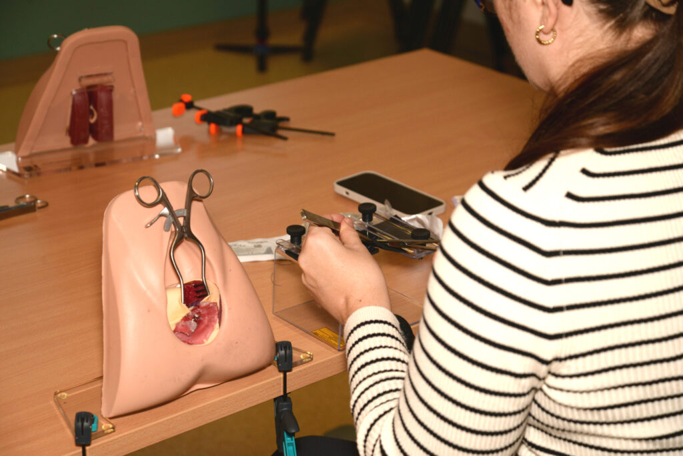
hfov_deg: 23.9
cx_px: 342
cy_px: 228
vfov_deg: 16.1
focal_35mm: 85
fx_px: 1613
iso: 400
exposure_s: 1/200
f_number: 5.6
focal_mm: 85
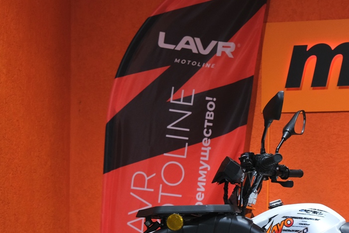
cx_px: 350
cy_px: 241
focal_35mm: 116
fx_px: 1125
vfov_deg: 11.7
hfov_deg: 17.2
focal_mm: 34.2
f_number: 4
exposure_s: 1/100
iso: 1250
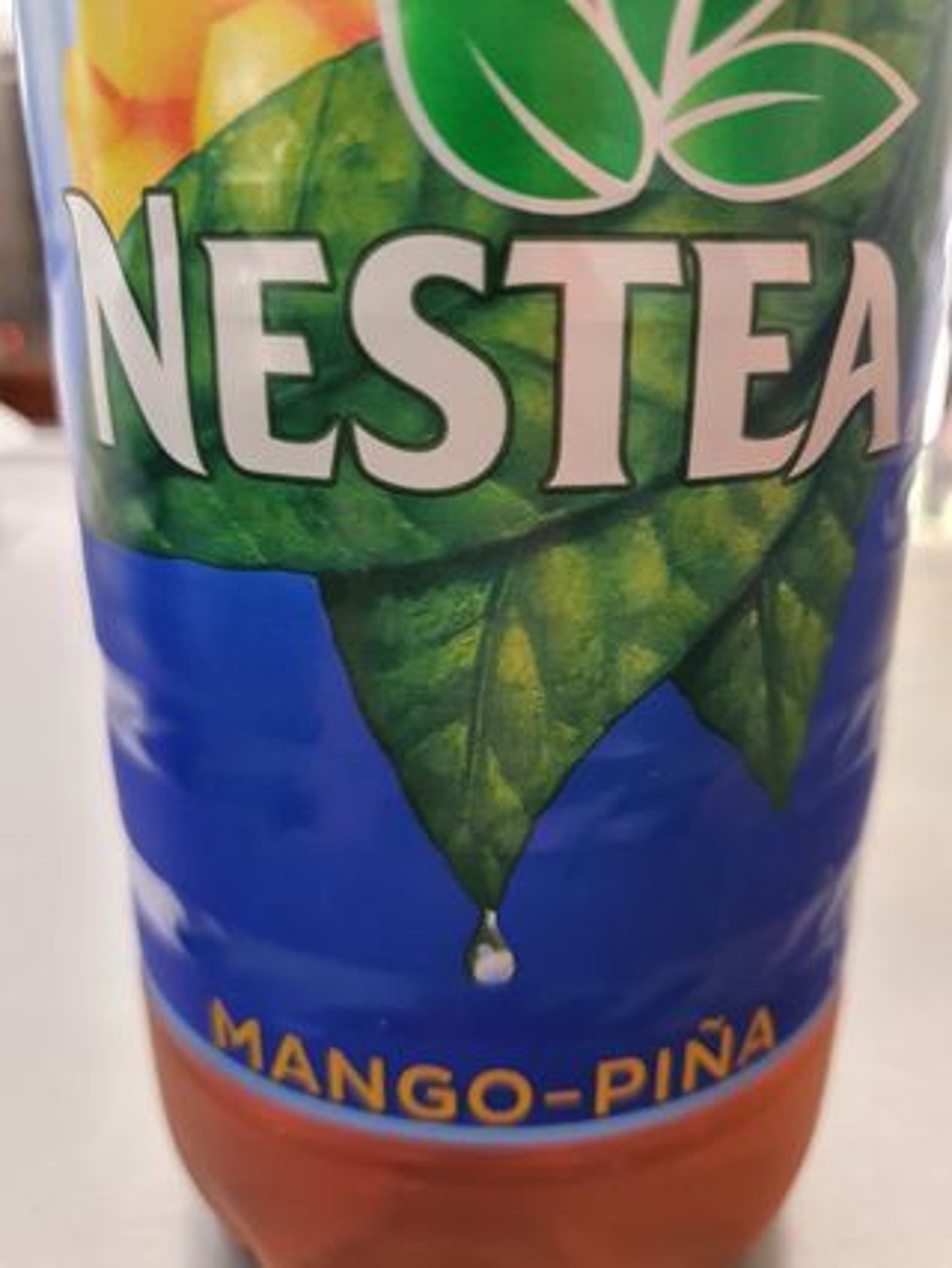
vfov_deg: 67.3
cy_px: 634
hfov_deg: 53.1
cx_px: 476
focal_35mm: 26
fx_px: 952
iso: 320
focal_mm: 4.3
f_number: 1.5
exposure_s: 1/50
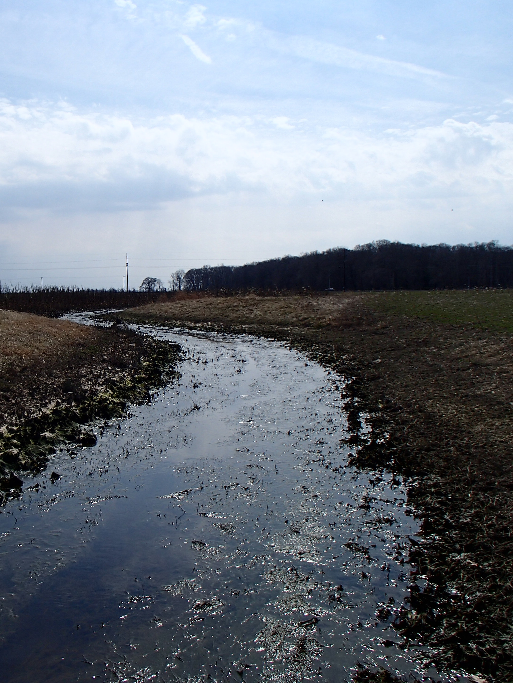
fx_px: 751
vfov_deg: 49.0
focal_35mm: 38
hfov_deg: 36.9
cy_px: 339
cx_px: 131
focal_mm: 5
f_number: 11
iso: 100
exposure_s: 1/320
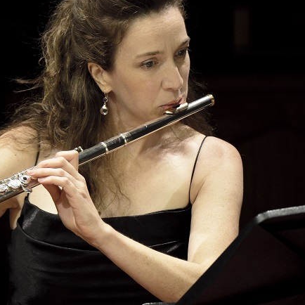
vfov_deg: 2.3
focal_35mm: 759
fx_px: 7566
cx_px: 84
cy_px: 144
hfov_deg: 2.3
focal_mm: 323.2
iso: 2000
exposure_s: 1/100
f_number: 5.4
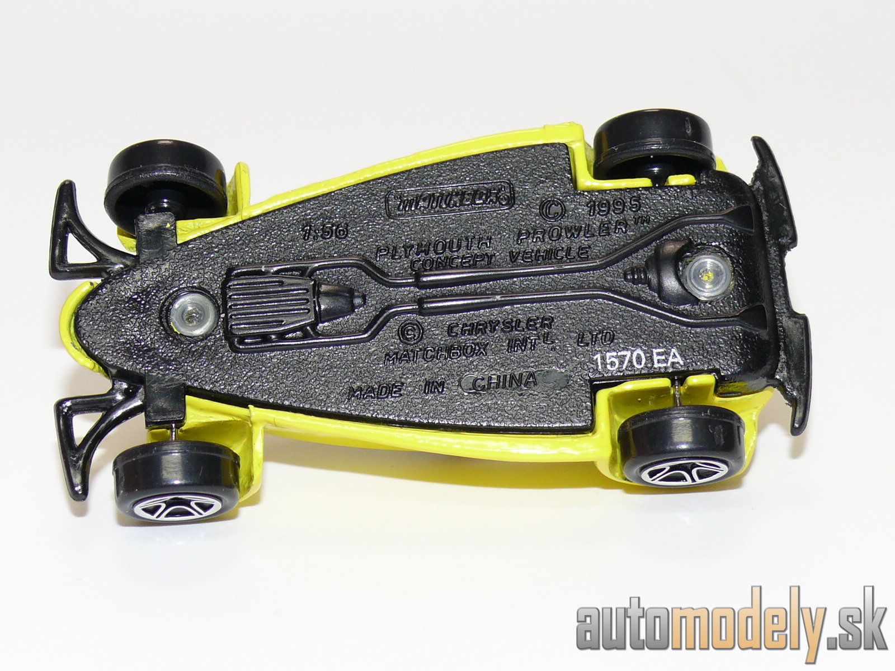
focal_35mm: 103
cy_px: 336
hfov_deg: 19.1
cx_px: 448
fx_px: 2663
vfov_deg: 14.4
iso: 100
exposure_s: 1/30
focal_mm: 13.6
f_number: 4
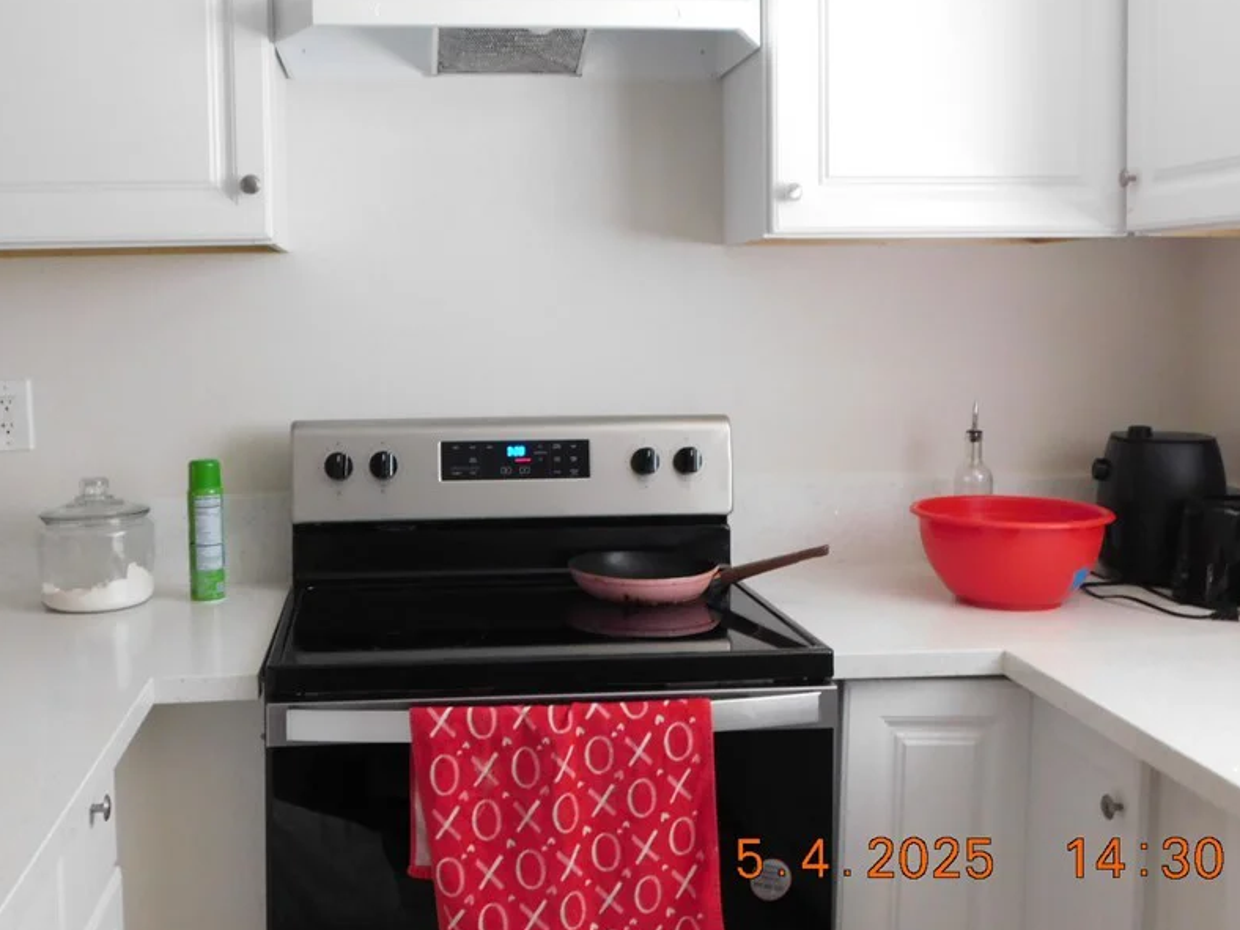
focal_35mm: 39
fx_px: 1397
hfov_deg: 47.7
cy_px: 381
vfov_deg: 36.7
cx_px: 519
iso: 400
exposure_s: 1/20
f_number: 3.2
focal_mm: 5.3
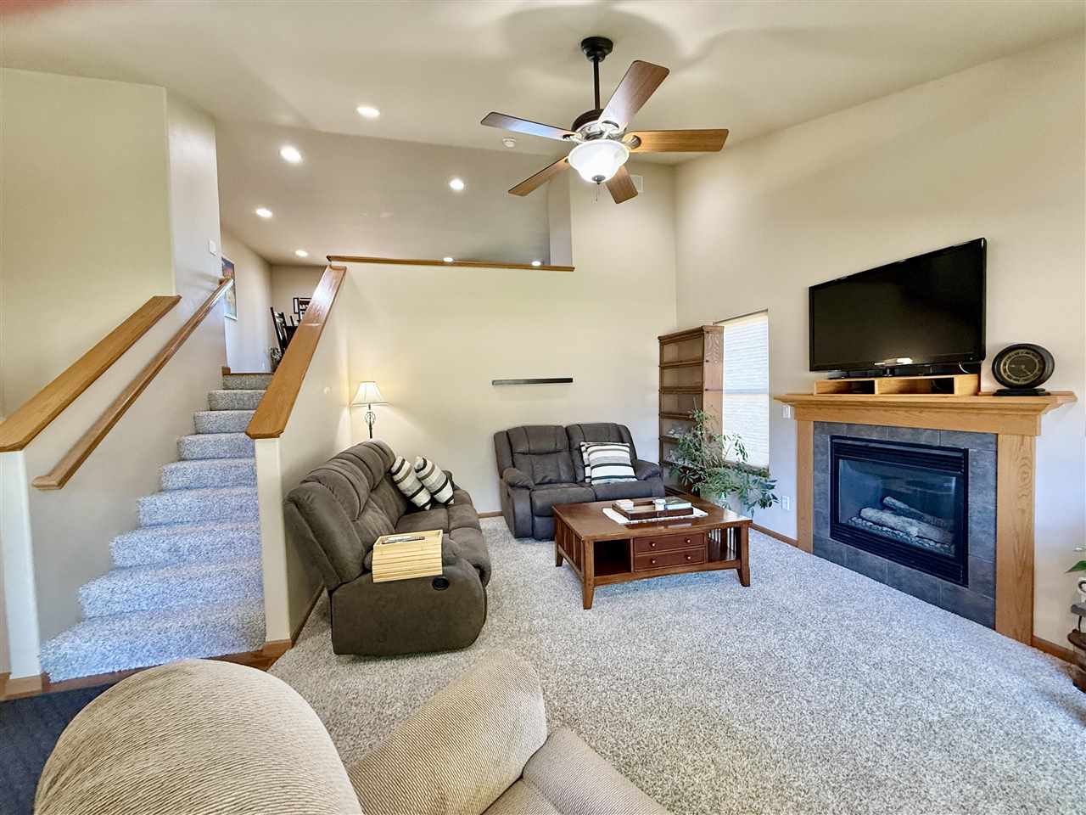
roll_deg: +1.7
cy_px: 408
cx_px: 543
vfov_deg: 85.7
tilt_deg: -1.9
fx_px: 439
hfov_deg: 102.1
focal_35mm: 14
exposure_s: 1/60
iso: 250
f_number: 2.2
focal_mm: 2.22
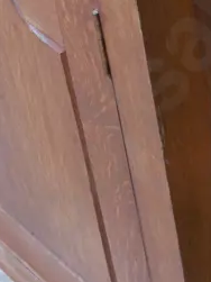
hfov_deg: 9.0
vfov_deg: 12.0
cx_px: 232
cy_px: -11
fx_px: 1326
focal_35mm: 163
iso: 1000
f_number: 4.4
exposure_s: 1/60
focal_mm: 20
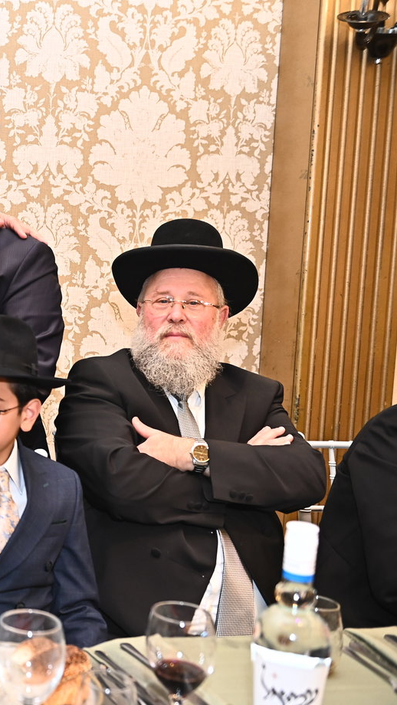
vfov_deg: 40.6
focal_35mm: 51
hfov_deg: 21.1
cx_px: -136
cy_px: 351
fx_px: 954
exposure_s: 1/200
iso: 1250
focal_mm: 32
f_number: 3.5
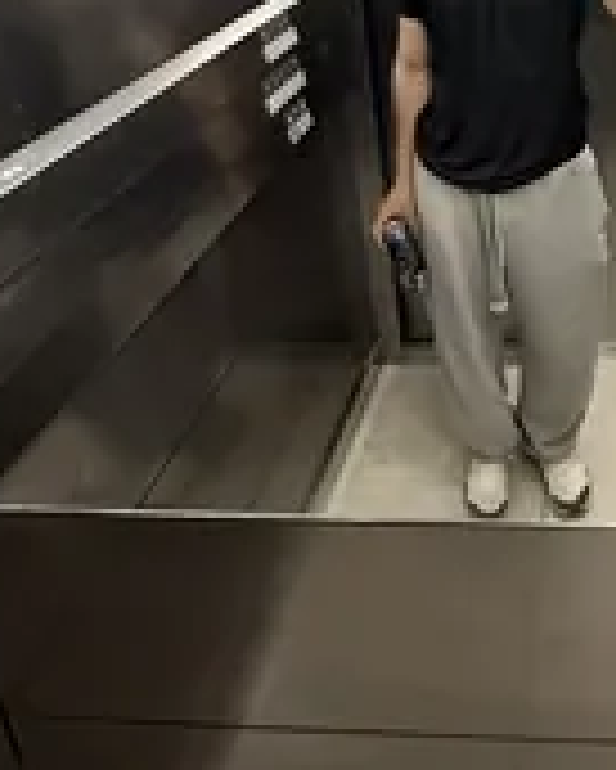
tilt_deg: -16.6
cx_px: 549
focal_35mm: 36
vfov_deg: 45.4
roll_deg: +1.7
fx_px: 820
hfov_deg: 38.5
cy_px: 72
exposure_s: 1/50
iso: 800
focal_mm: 2.22
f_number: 2.2
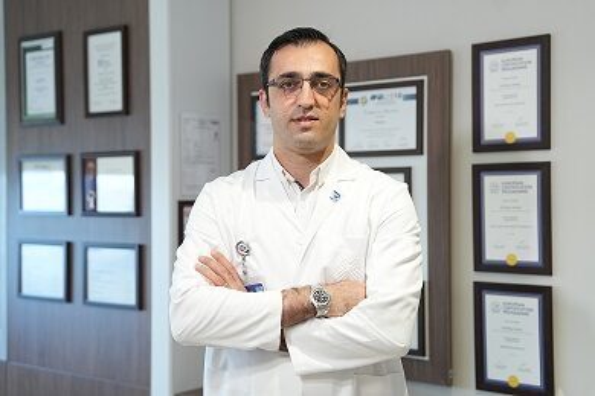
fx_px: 942
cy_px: 198
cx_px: 298
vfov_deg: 23.8
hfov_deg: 35.1
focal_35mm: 57
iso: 1000
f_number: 2.8
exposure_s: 1/250
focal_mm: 57
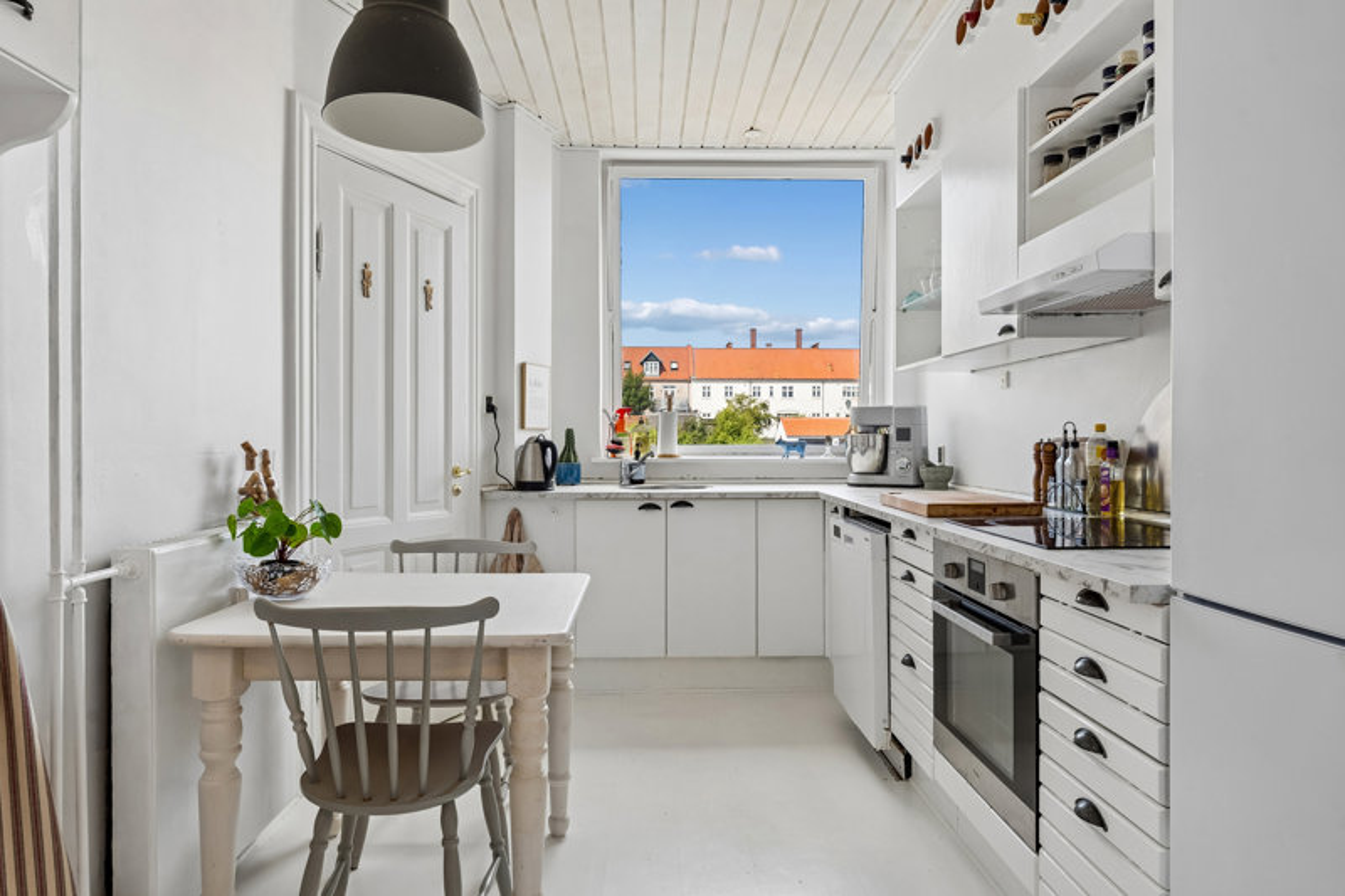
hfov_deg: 79.9
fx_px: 803
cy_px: 448
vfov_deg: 58.3
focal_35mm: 22
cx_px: 672
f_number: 8
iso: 200
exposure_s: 1/60
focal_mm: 21.5
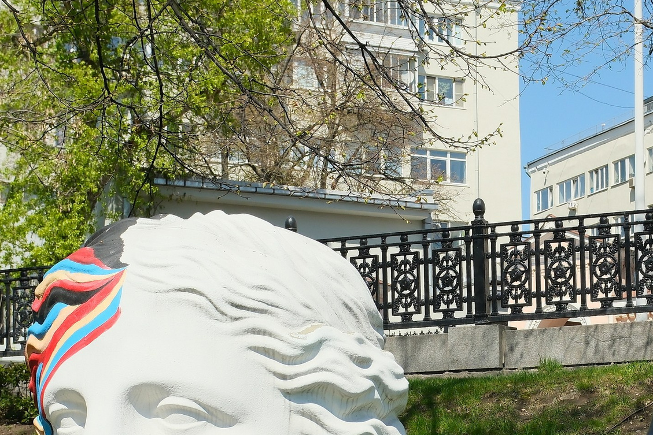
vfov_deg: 14.4
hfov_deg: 21.6
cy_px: 483
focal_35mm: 93
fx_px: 1687
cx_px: 517
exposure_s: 1/1400
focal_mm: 27
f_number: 8
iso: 640
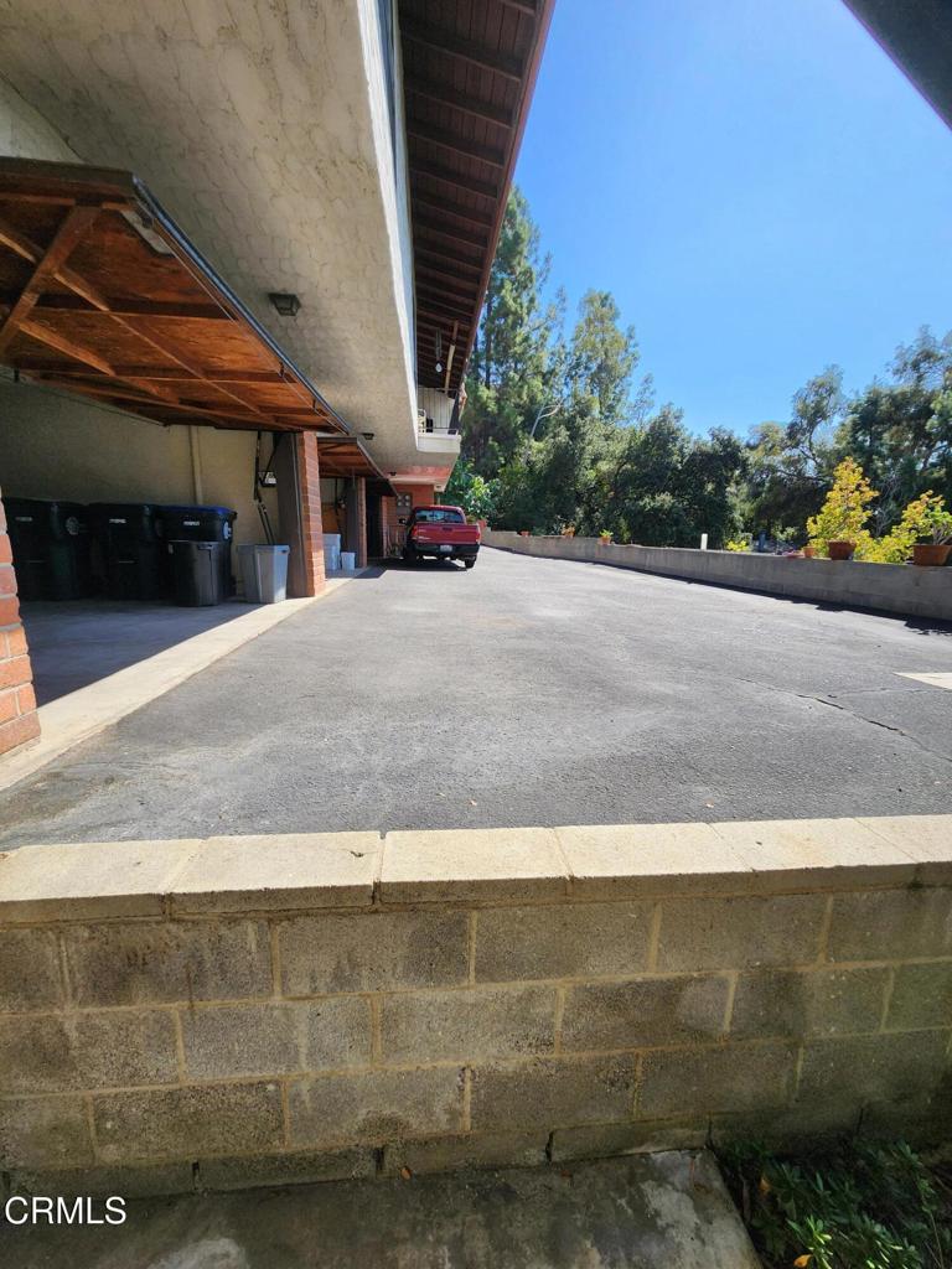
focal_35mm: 13
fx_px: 477
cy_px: 634
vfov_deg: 106.2
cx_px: 476
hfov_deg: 89.9
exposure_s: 1/1238
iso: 50
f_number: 2.2
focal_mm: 2.2
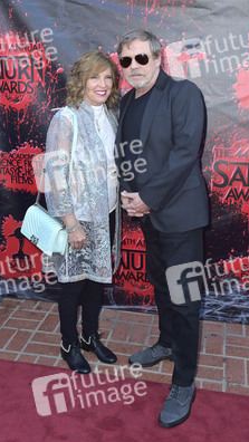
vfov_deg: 55.3
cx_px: 122
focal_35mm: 36
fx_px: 422
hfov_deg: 32.9
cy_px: 222
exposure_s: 1/250
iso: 250
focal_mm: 34
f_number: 6.3
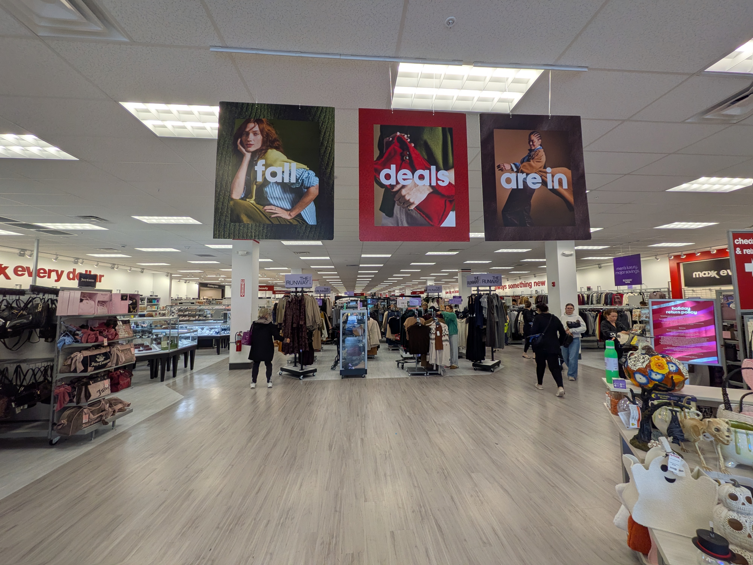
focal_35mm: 14
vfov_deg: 85.7
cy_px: 282
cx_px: 376
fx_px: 305
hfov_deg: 102.1
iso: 57
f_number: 2.2
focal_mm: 1.85
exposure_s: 1/120
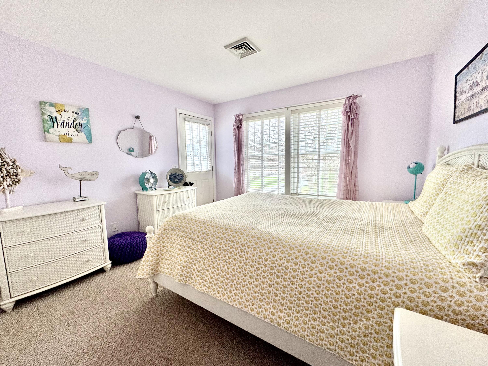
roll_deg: +1.0
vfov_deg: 85.7
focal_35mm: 14
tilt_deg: -7.0
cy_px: 183
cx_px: 244
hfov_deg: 102.1
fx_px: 197
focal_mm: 2.22
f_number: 2.2
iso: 125
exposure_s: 1/99
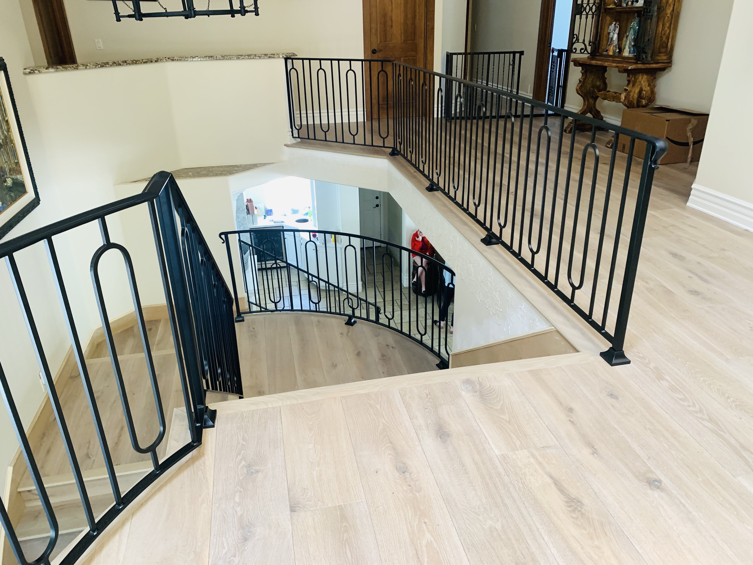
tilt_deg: -24.9
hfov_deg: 67.3
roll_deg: +1.7
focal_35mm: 26
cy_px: 282
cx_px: 376
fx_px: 566
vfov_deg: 53.1
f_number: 1.8
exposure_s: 1/60
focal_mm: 4.25
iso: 160
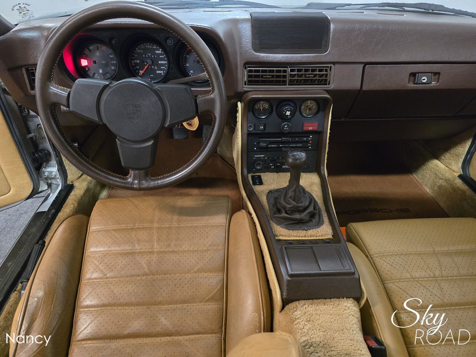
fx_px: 316
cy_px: 178
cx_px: 238
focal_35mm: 23
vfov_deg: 58.9
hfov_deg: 73.9
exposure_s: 1/50
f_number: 1.7
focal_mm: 6.3
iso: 1600
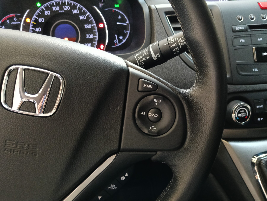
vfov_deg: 49.9
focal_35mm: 28
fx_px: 216
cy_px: 100
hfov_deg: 63.4
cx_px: 135
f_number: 16
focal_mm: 3.98
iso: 1250
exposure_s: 1/20
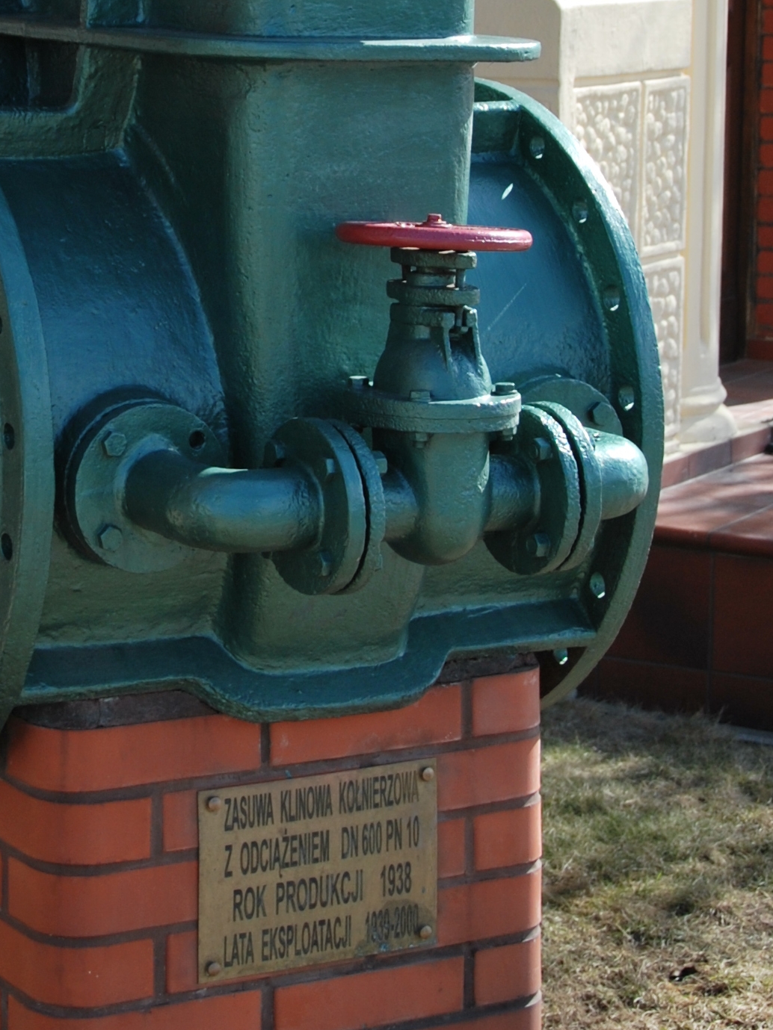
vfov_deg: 19.2
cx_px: 176
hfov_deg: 14.5
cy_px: 175
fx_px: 3018
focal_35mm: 101
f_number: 4
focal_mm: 25
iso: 140
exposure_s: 1/500
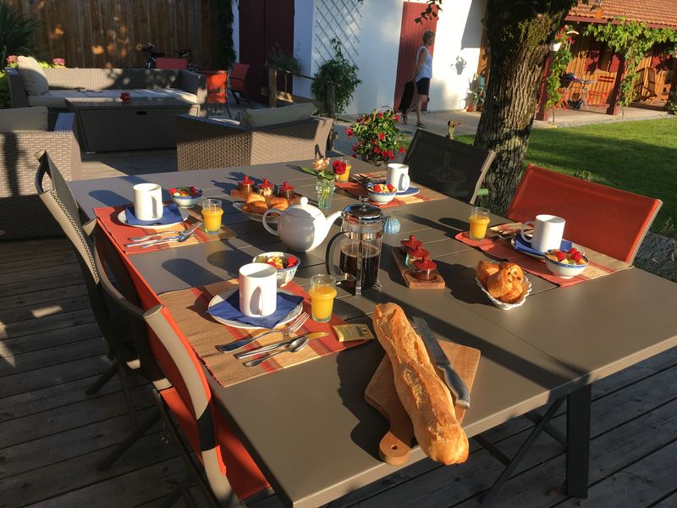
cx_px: 338
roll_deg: -3.5
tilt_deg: -21.3
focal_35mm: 29
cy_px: 254
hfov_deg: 61.7
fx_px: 567
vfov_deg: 48.2
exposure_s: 1/651
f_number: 2.2
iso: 25
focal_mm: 4.15
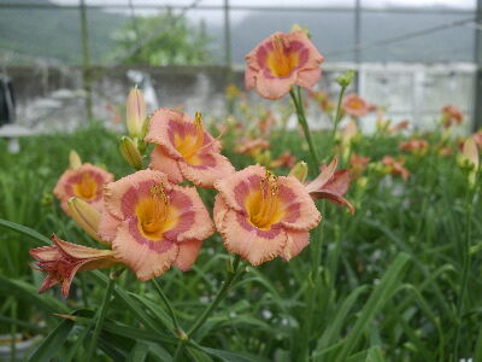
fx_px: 557
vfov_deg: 36.0
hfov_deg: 46.8
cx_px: 241
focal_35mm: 40
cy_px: 181
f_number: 3.2
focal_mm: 20
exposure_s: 1/320
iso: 800
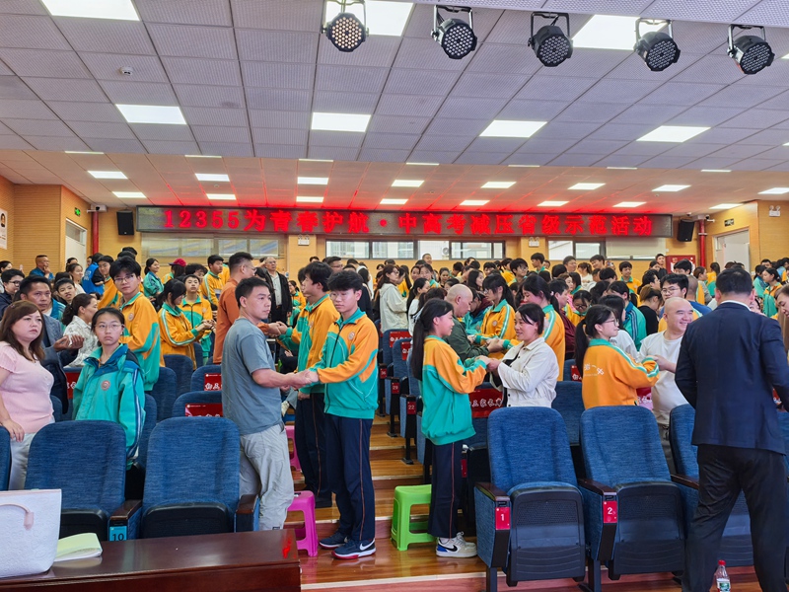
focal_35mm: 31
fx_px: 707
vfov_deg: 45.4
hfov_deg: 58.4
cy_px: 296
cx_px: 394
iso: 400
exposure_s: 1/100
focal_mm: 6.98
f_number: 4
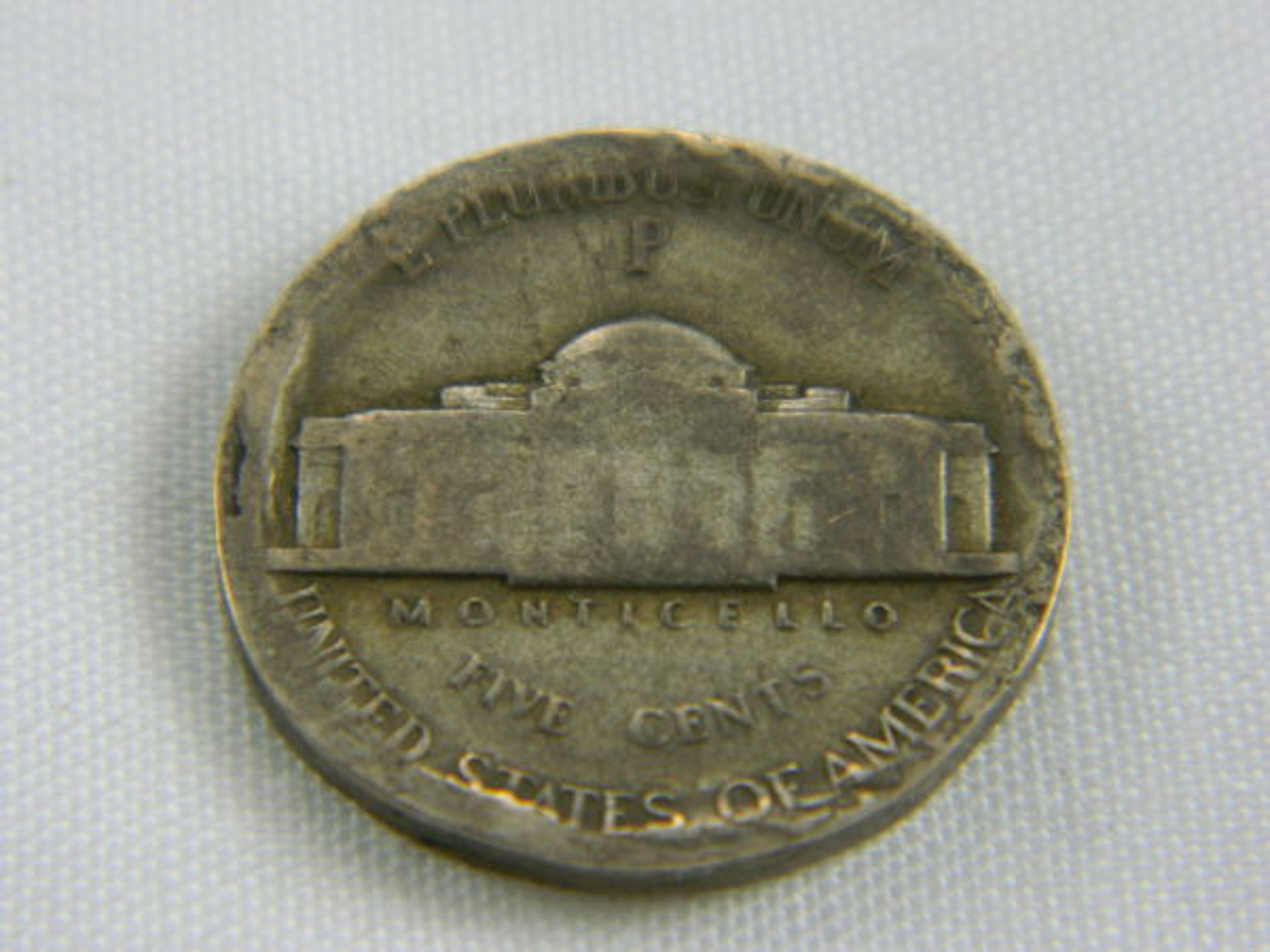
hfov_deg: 13.2
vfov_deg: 9.9
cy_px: 476
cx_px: 635
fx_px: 5503
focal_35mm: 150
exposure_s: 1/80
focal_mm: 27
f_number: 4.9
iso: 250
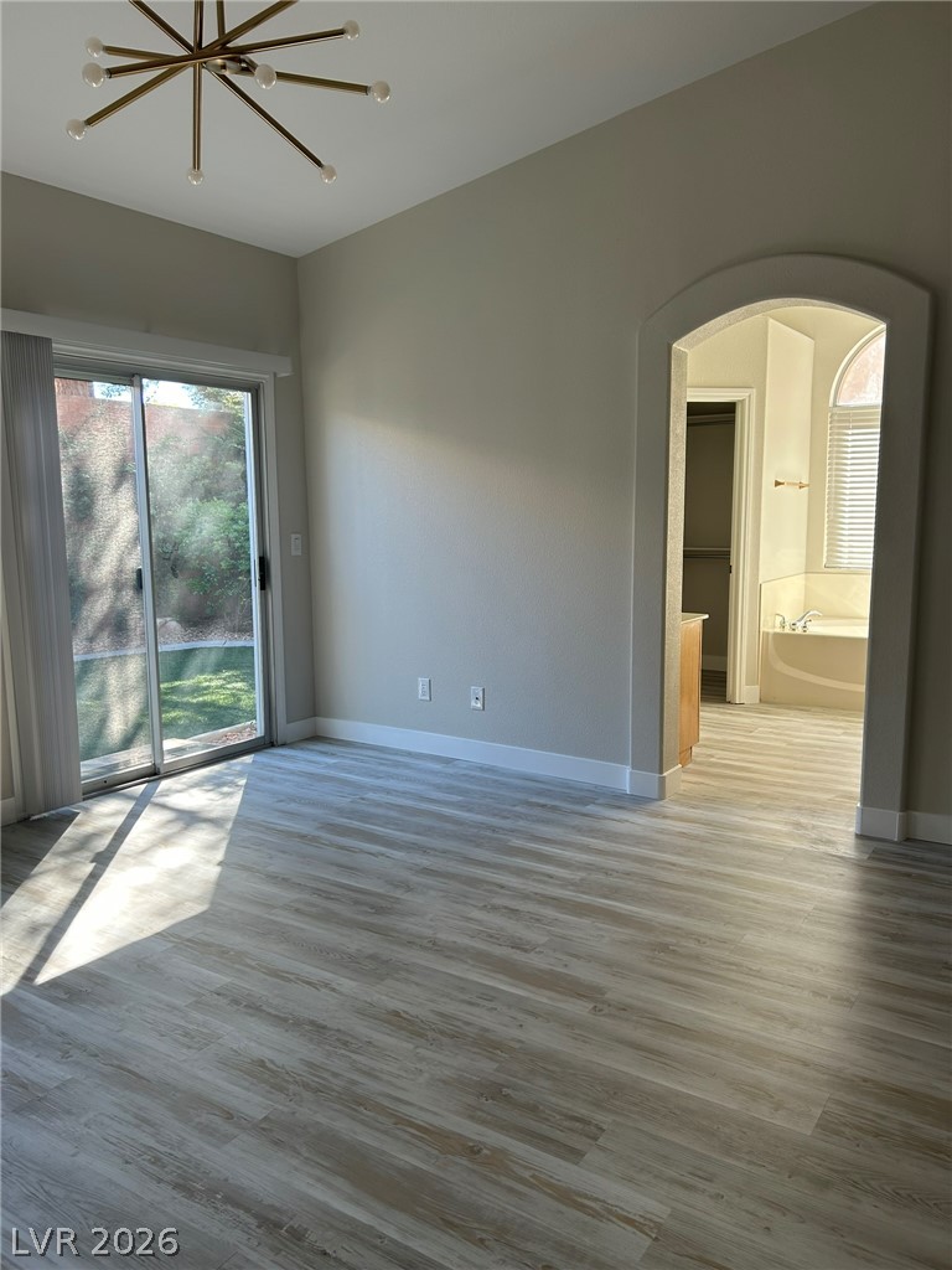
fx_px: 953
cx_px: 476
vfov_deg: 67.3
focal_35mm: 26
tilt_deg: -7.1
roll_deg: +0.4
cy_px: 635
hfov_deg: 53.1
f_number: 1.5
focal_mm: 5.7
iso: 50
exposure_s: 1/160
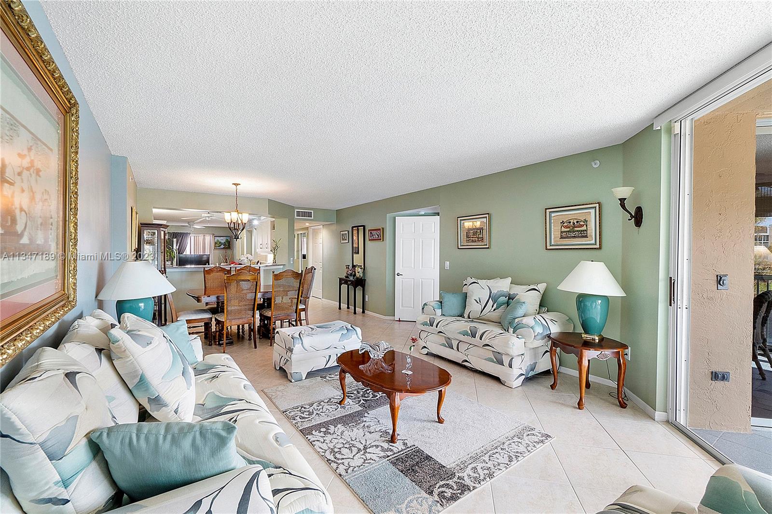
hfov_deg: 100.4
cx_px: 386
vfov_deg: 77.3
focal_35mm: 15
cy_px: 257
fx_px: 322
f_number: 11
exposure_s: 1/5
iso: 160
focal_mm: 10
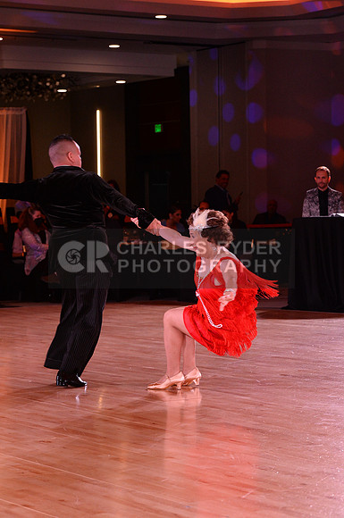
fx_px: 1581
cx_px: 172
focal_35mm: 110
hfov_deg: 12.4
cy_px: 259
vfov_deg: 18.6
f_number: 6.3
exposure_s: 1/250
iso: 4000
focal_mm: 110
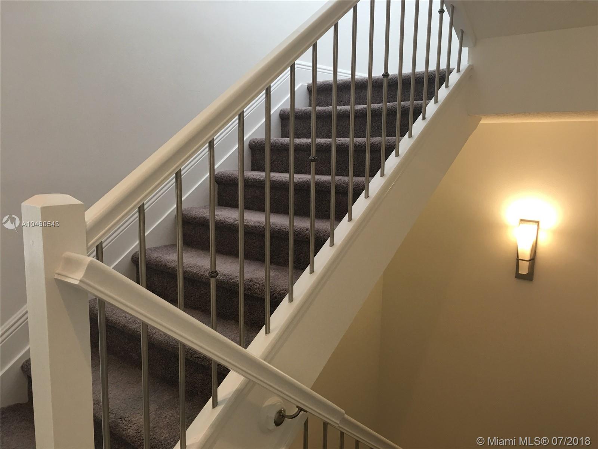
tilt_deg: -6.2
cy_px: 224
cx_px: 299
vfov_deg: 48.2
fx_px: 501
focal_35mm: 29
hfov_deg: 61.7
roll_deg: -0.5
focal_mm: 4.15
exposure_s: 1/15
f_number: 2.2
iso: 32
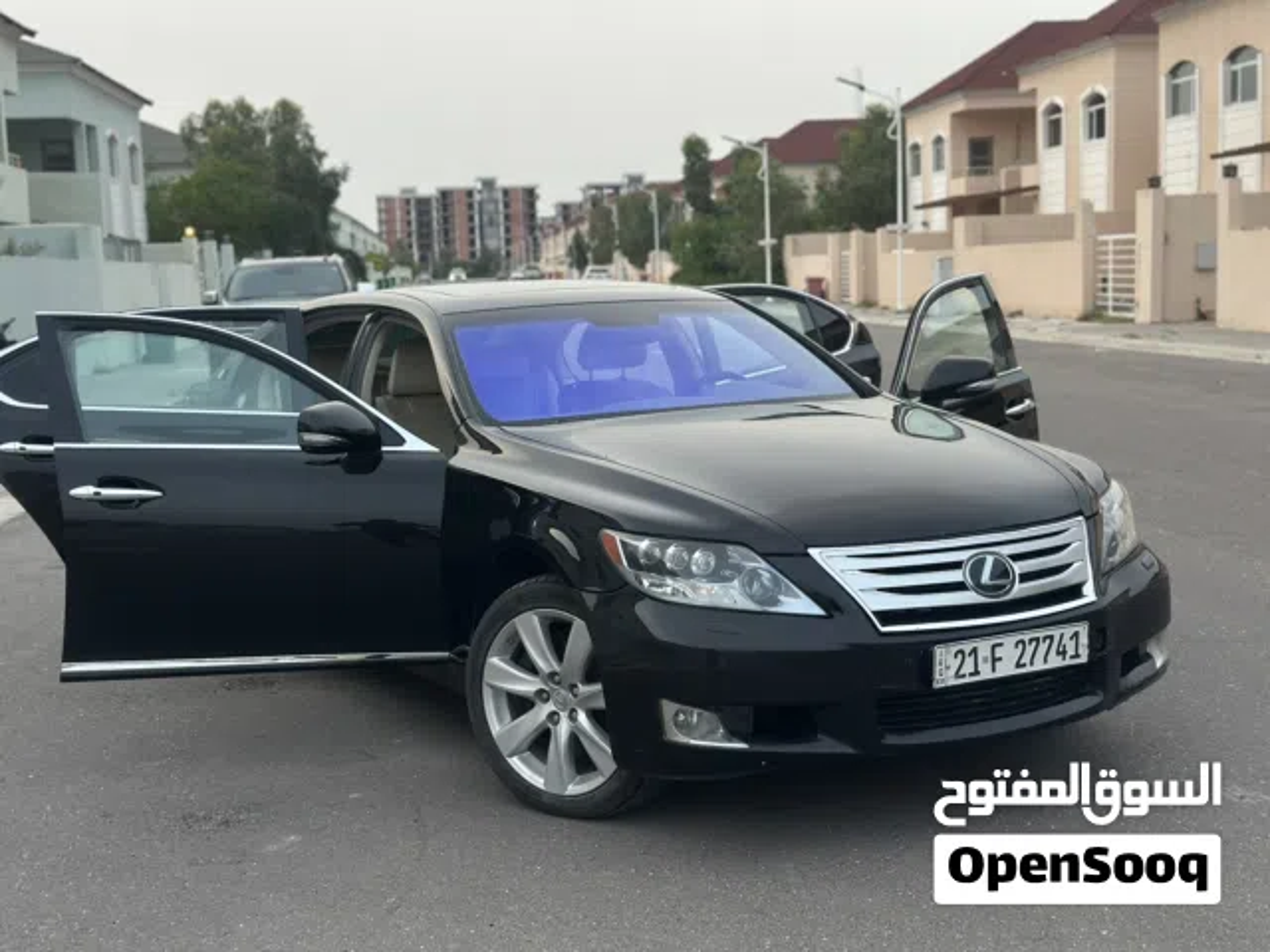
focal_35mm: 48
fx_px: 1761
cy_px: 476
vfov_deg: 30.3
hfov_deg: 39.7
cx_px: 635
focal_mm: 6.86
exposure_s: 1/150
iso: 64
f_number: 1.78
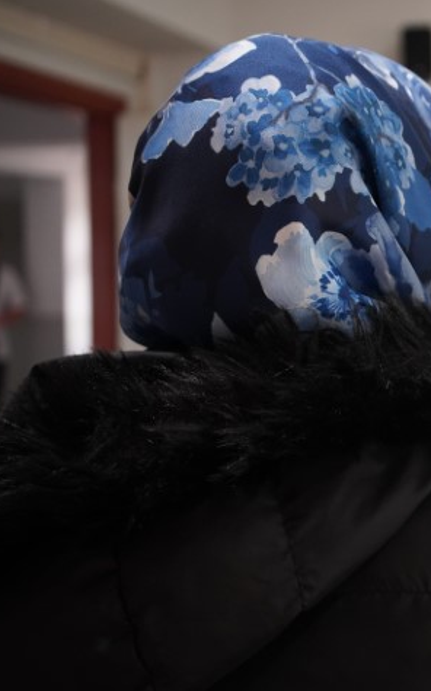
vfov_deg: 31.5
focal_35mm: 65
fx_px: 1222
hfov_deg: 19.1
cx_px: 482
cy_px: 344
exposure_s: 1/160
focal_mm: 42
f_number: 4.5
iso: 5000
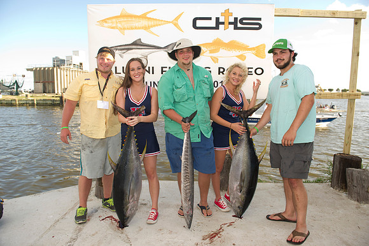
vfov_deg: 53.1
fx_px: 246
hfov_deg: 73.8
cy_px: 123
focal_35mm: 24
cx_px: 184
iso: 125
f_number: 5
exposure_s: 1/200
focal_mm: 24
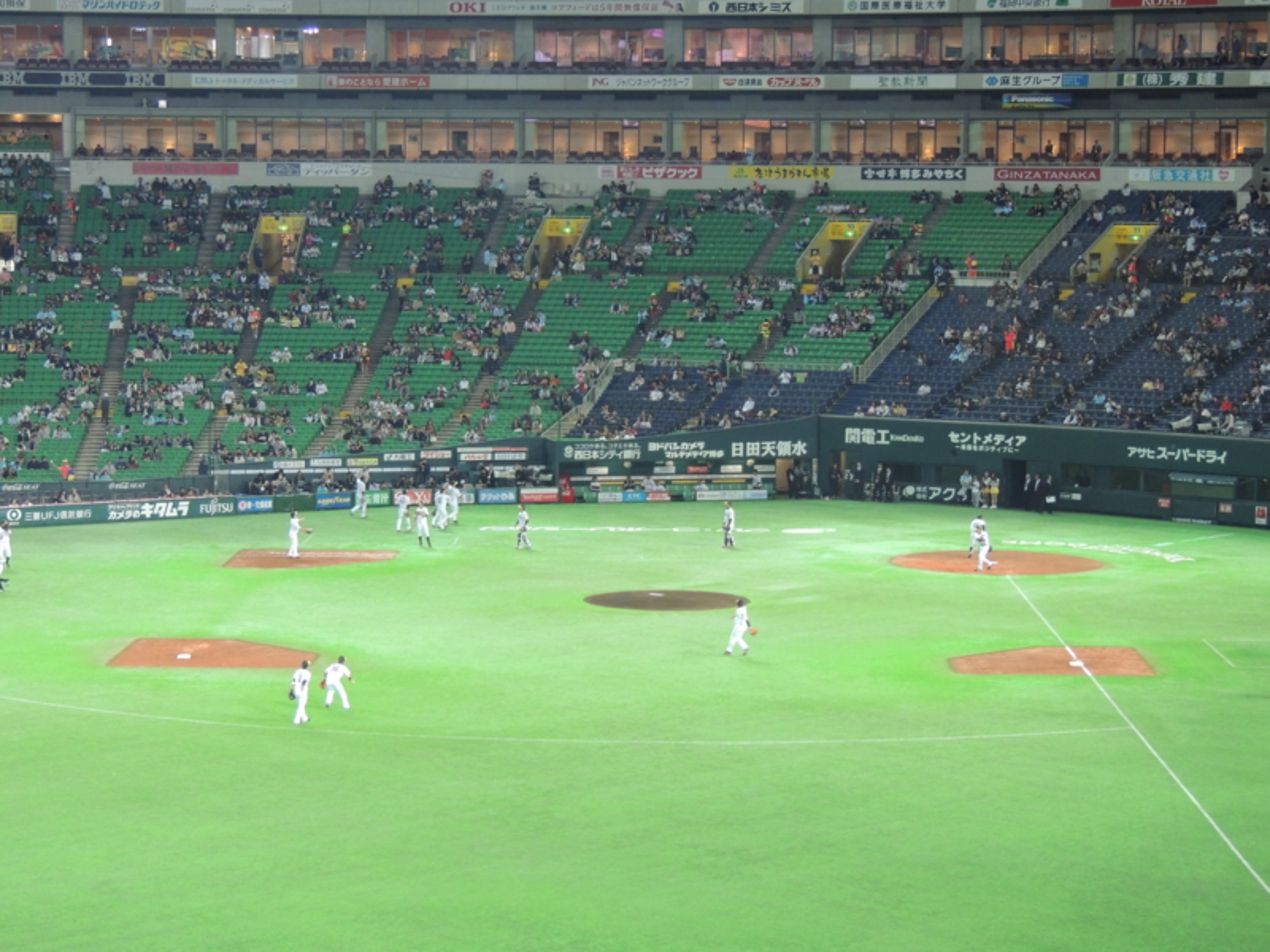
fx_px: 3302
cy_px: 476
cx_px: 635
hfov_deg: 21.8
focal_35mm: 90
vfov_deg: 16.4
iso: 400
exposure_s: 1/40
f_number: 4.1
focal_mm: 16
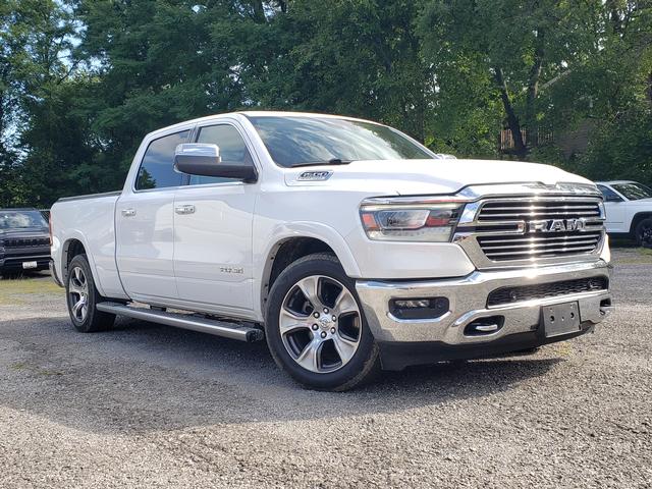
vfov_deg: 53.1
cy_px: 244
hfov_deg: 67.3
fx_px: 490
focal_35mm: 26
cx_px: 326
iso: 50
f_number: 2.4
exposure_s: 1/434
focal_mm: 4.3
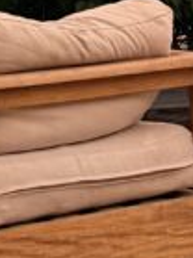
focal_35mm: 177
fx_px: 1318
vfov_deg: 9.1
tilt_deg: +16.5
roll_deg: -0.2
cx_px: -395
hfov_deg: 7.4
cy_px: -499
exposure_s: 1/74
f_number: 1.78
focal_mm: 6.76
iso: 200
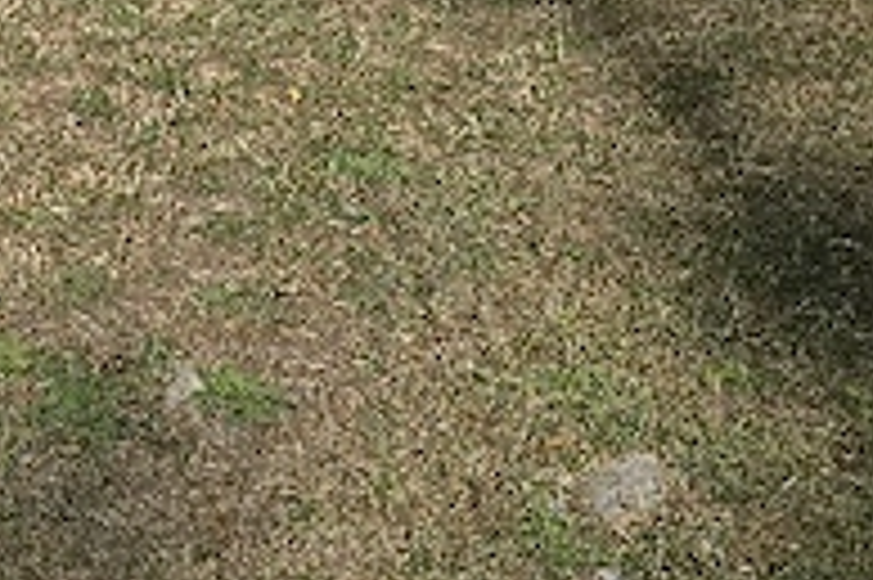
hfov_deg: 24.9
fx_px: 1793
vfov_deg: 16.6
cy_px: -310
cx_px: -153
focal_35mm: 74
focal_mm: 6.3
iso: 12
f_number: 1.7
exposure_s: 1/1111
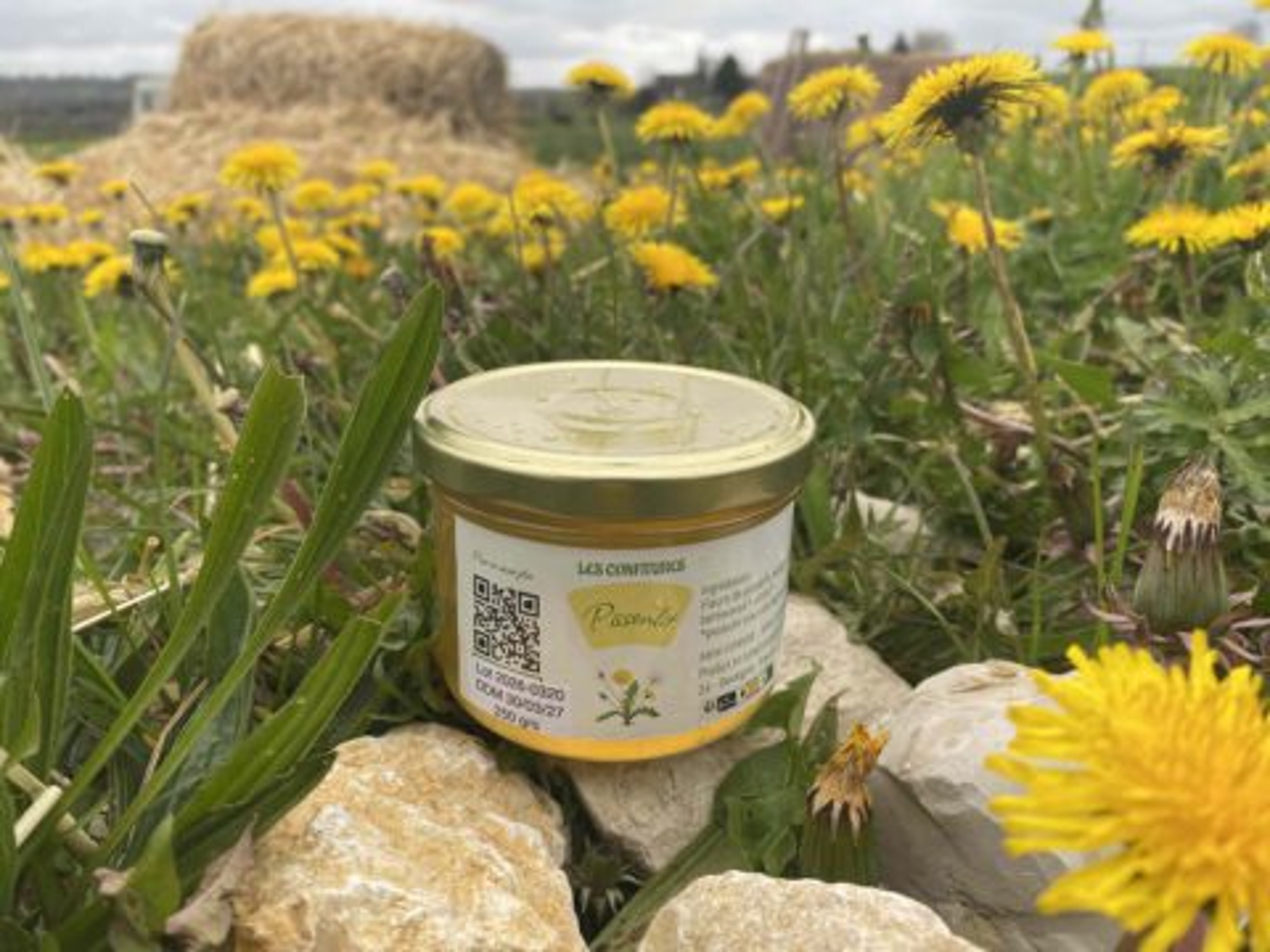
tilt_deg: -19.2
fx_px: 954
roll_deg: -0.8
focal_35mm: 26
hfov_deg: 67.3
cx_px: 635
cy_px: 476
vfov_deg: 53.1
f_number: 1.8
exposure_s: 1/491
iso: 32
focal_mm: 4.25
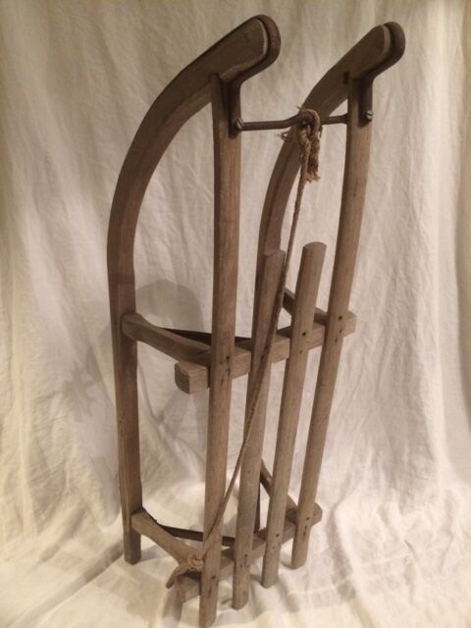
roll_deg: +1.5
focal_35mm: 29
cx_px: 236
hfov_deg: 48.2
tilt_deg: -22.6
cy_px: 314
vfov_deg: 61.7
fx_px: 526
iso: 320
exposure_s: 1/17
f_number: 2.2
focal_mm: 4.15
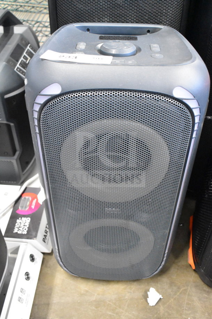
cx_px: 106
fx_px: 318
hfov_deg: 36.9
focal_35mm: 36
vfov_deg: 53.1
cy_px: 160
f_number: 4
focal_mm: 24
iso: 9000
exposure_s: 1/40
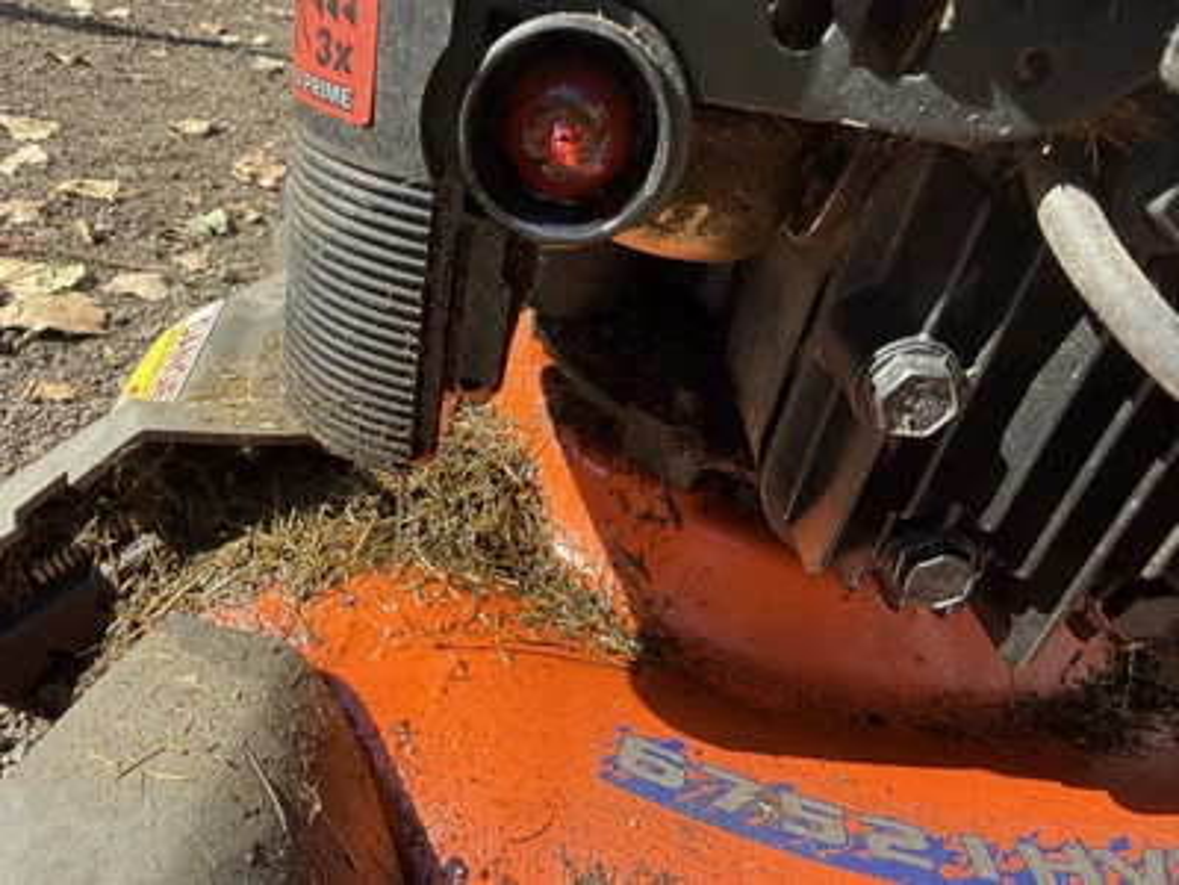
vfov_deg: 56.8
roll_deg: -11.4
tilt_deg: -29.8
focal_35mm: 24
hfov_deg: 71.6
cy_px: 442
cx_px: 590
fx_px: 817
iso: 40
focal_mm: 2.22
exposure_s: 1/502
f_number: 2.2
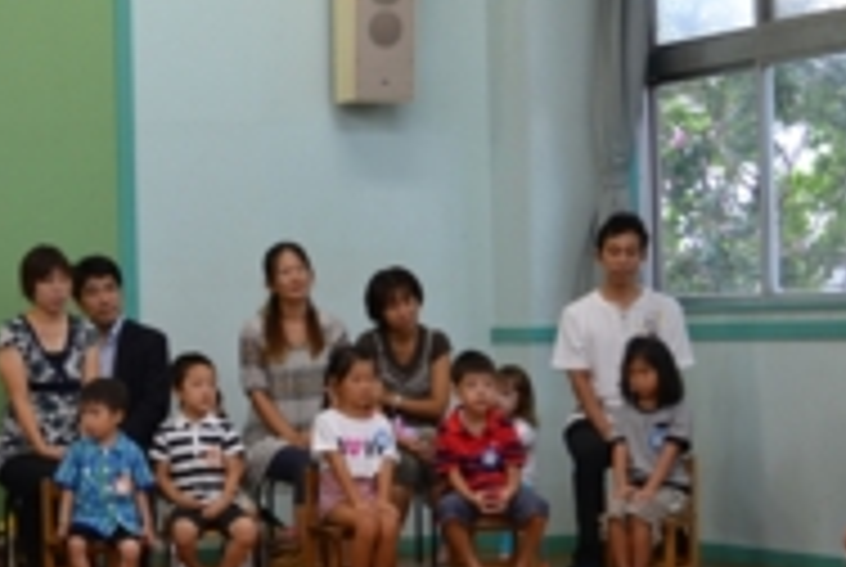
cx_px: 9
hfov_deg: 16.6
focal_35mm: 121
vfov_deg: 11.4
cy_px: 371
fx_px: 2848
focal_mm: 38
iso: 400
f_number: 5
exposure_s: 1/20
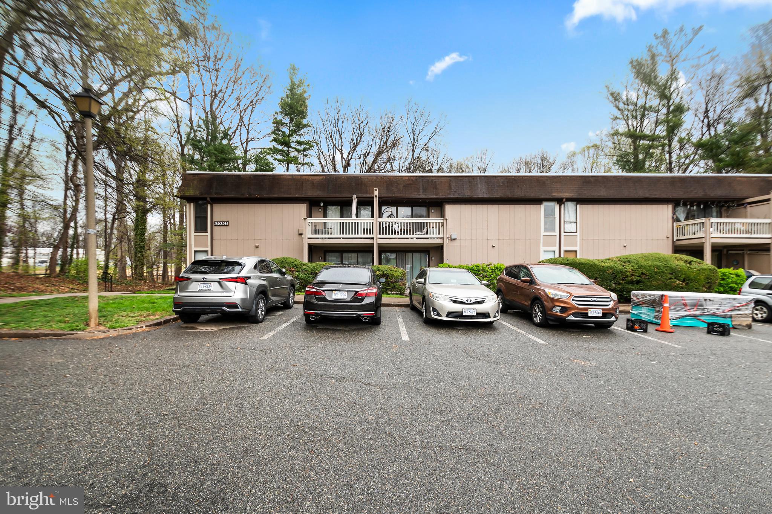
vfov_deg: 77.3
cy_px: 257
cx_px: 386
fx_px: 322
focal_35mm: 15
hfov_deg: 100.4
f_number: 7.1
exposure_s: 1/80
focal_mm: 10
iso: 640
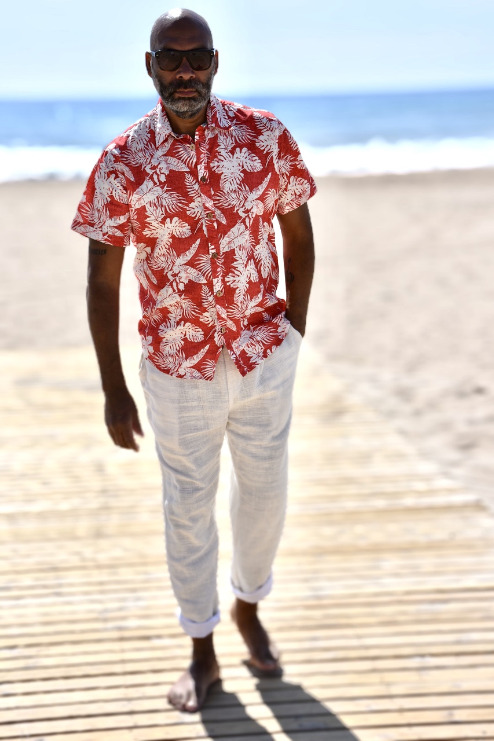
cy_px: 370
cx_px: 247
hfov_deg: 18.9
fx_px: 1482
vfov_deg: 28.1
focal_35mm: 72
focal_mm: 48
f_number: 8
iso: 110
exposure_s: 1/500
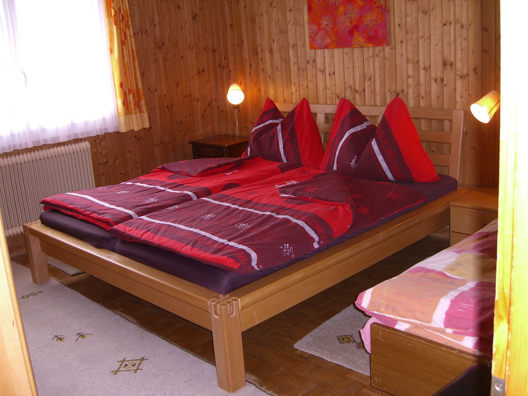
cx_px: 264
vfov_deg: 37.7
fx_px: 580
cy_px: 198
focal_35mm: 38
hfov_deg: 49.0
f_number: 2.8
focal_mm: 7.9
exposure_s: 1/60
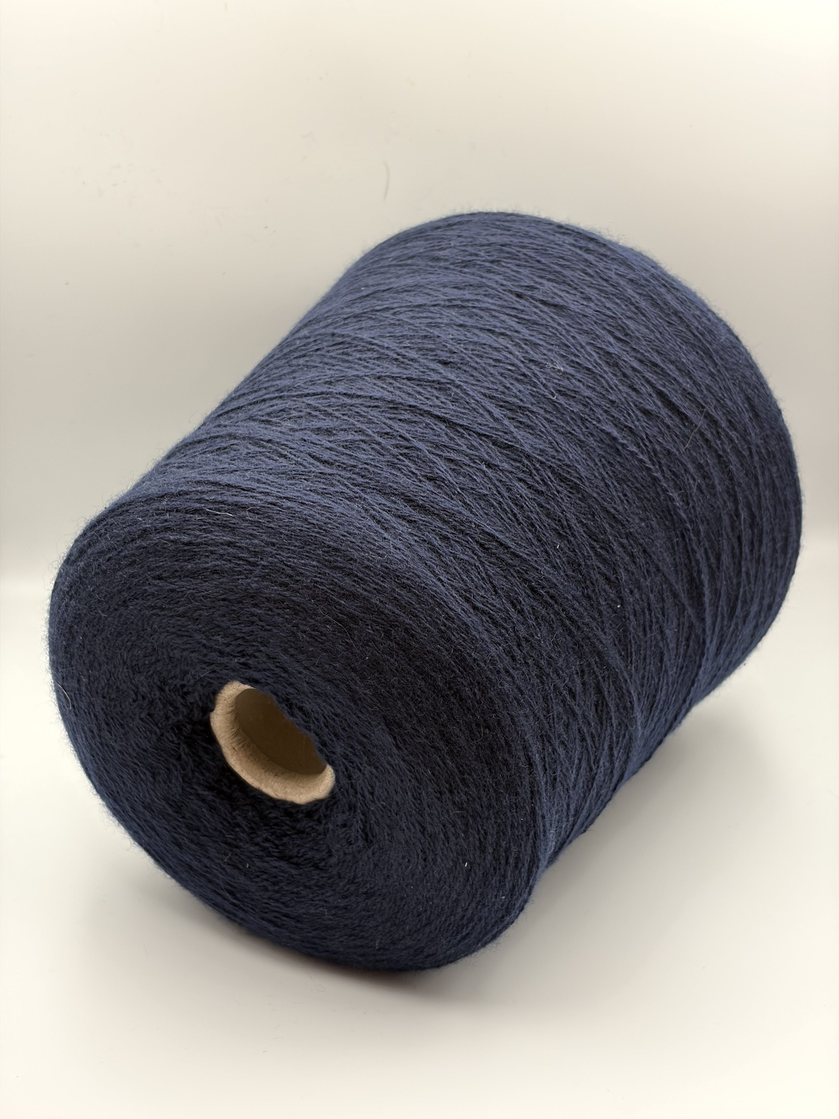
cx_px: 420
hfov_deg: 28.0
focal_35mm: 52
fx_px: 1680
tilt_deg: -23.4
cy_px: 560
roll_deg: +1.9
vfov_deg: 36.8
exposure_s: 1/60
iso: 160
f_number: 1.6
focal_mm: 5.96
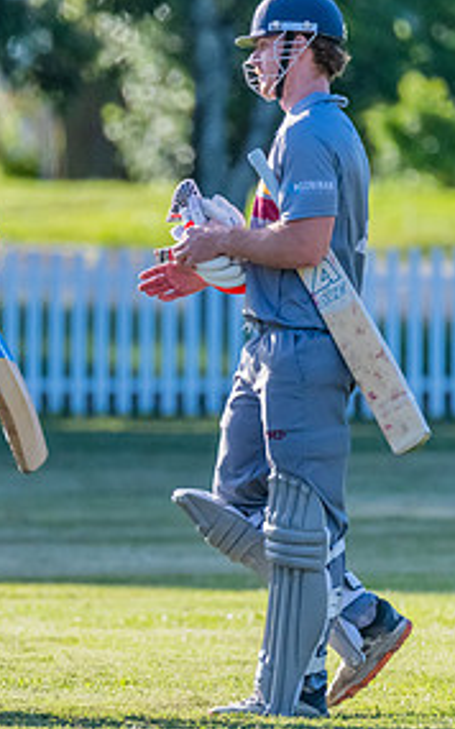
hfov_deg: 1.1
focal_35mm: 1146
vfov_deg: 1.8
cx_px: -34
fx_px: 22749
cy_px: 418
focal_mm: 500
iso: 2200
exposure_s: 1/4000
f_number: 6.3
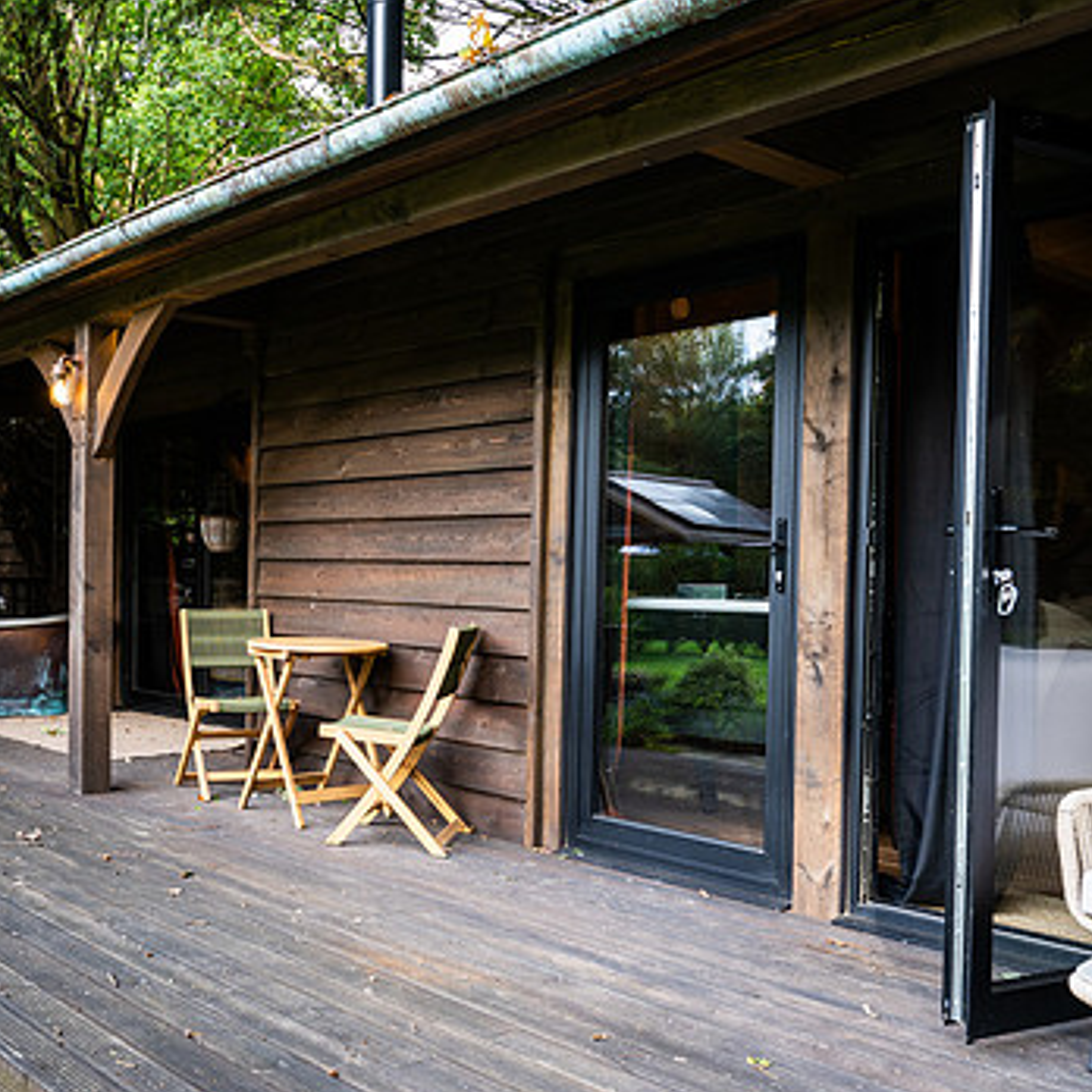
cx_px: 248
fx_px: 1213
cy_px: 592
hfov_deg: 46.4
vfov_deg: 48.4
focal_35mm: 34
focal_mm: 24
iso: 200
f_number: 7.1
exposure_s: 1/25
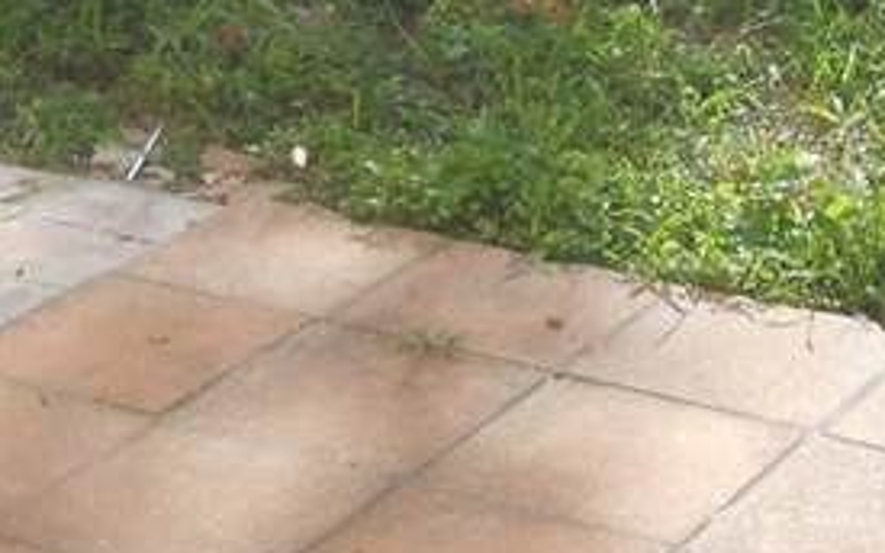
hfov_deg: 15.7
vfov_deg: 9.7
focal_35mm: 133
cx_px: 402
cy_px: -77
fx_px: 3208
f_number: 3.2
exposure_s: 1/320
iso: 80
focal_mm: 4.9
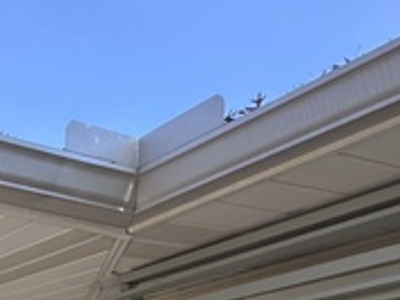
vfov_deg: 22.9
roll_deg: -0.1
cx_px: -228
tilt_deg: +0.1
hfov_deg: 25.9
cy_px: 463
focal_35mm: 50
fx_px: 577
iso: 40
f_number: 2.2
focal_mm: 2.22
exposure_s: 1/211
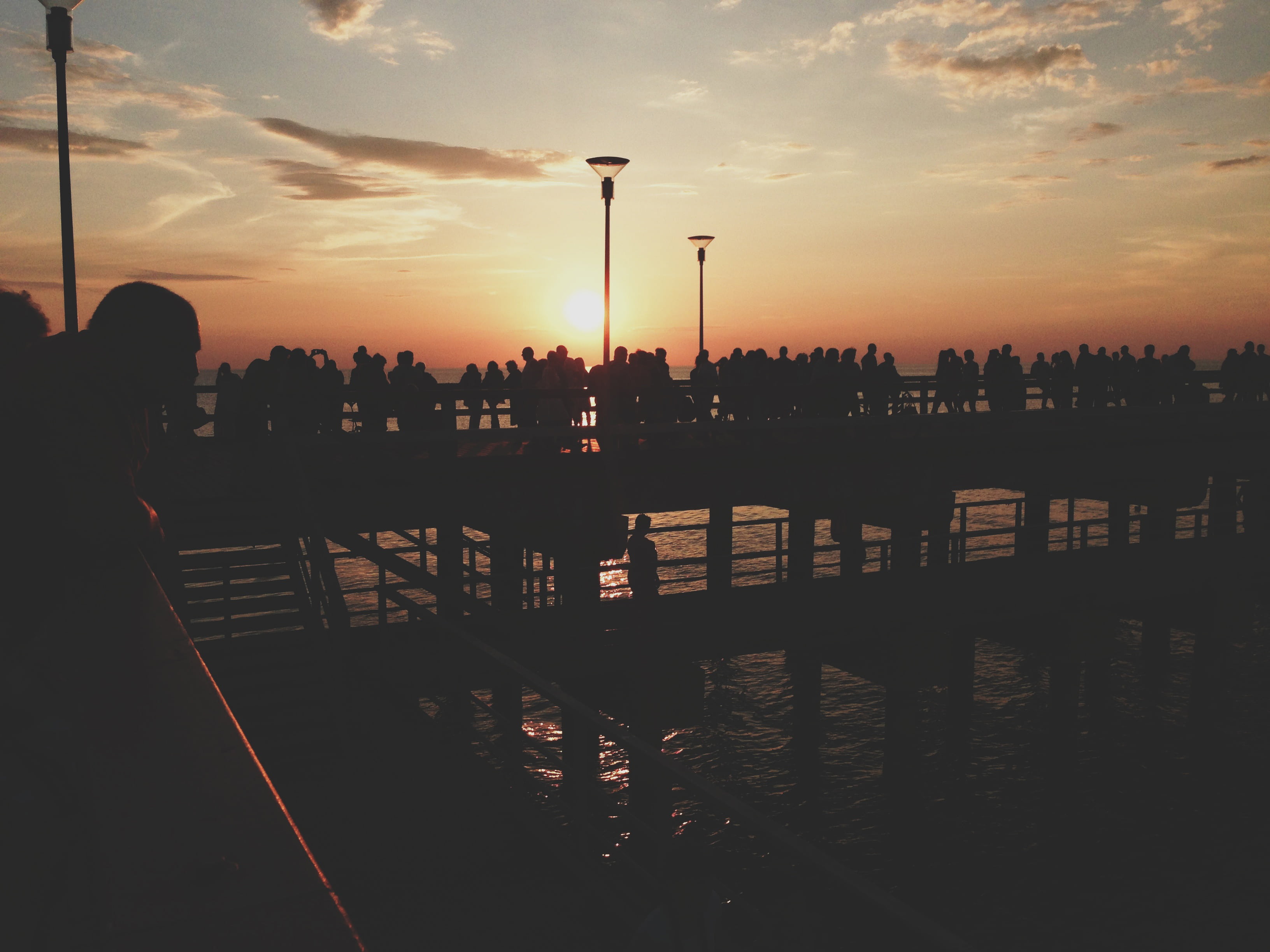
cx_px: 635
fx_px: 1211
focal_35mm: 33
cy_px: 476
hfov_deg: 55.4
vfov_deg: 42.9
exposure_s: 1/1808
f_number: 2.4
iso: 50
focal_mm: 4.13
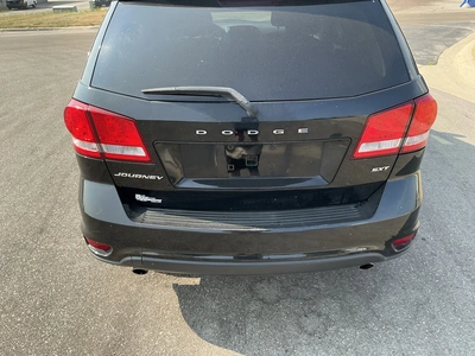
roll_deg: -0.8
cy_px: 178
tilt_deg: -25.3
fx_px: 384
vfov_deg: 49.7
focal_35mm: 28
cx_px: 238
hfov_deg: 63.4
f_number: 1.8
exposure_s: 1/389
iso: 25
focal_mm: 3
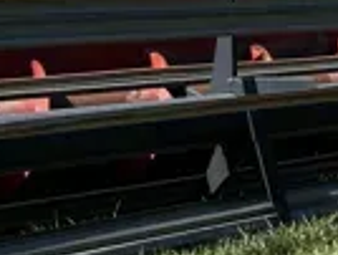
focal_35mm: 124
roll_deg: +0.7
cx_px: 298
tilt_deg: -13.5
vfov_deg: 12.0
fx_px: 1213
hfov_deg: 15.7
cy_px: 149
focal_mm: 5.7
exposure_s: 1/2123
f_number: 1.5
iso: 50
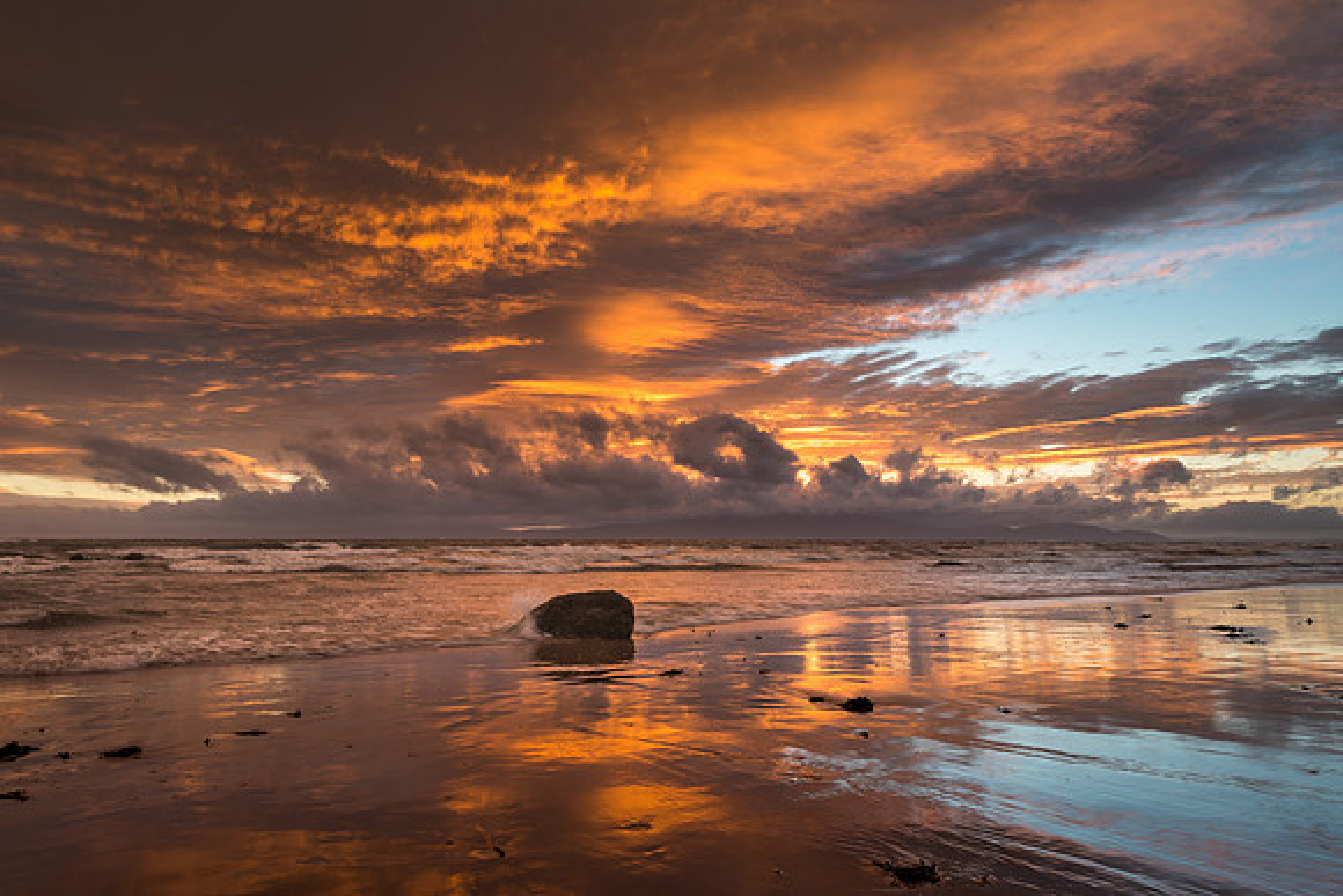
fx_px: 916
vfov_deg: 52.1
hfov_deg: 72.5
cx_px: 672
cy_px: 448
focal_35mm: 25
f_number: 14
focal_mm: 24
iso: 64
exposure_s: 1/10
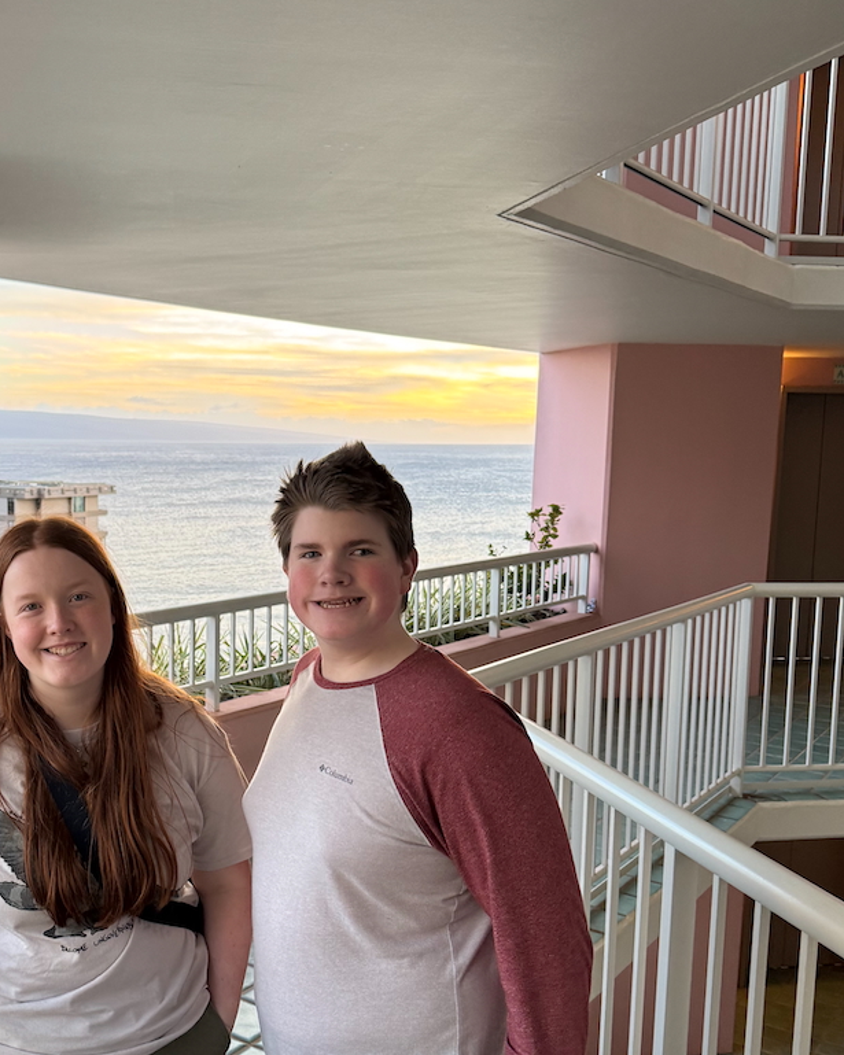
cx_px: 229
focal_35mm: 39
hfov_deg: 37.4
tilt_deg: -6.9
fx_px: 1218
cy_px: 597
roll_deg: -0.6
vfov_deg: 46.7
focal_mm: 6.76
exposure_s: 1/120
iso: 200
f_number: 1.78
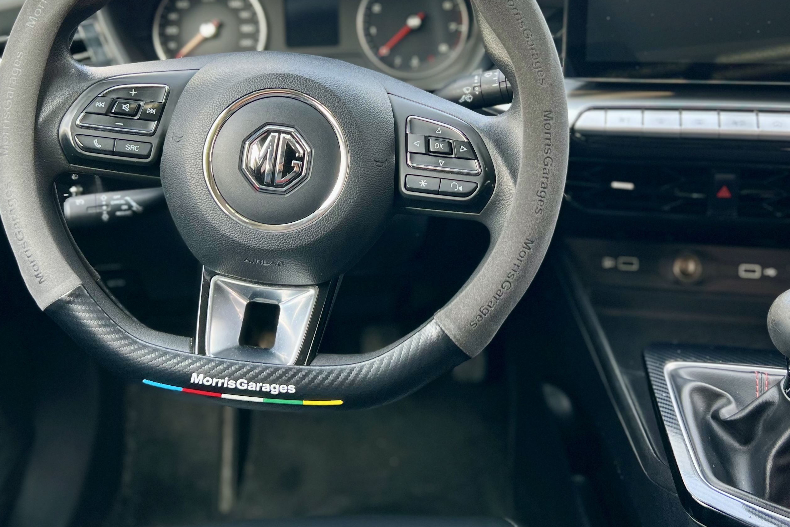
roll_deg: +1.7
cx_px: 402
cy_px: 124
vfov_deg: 30.6
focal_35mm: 43
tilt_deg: -18.0
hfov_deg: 45.4
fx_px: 943
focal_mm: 5.7
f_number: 1.5
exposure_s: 1/120
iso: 32
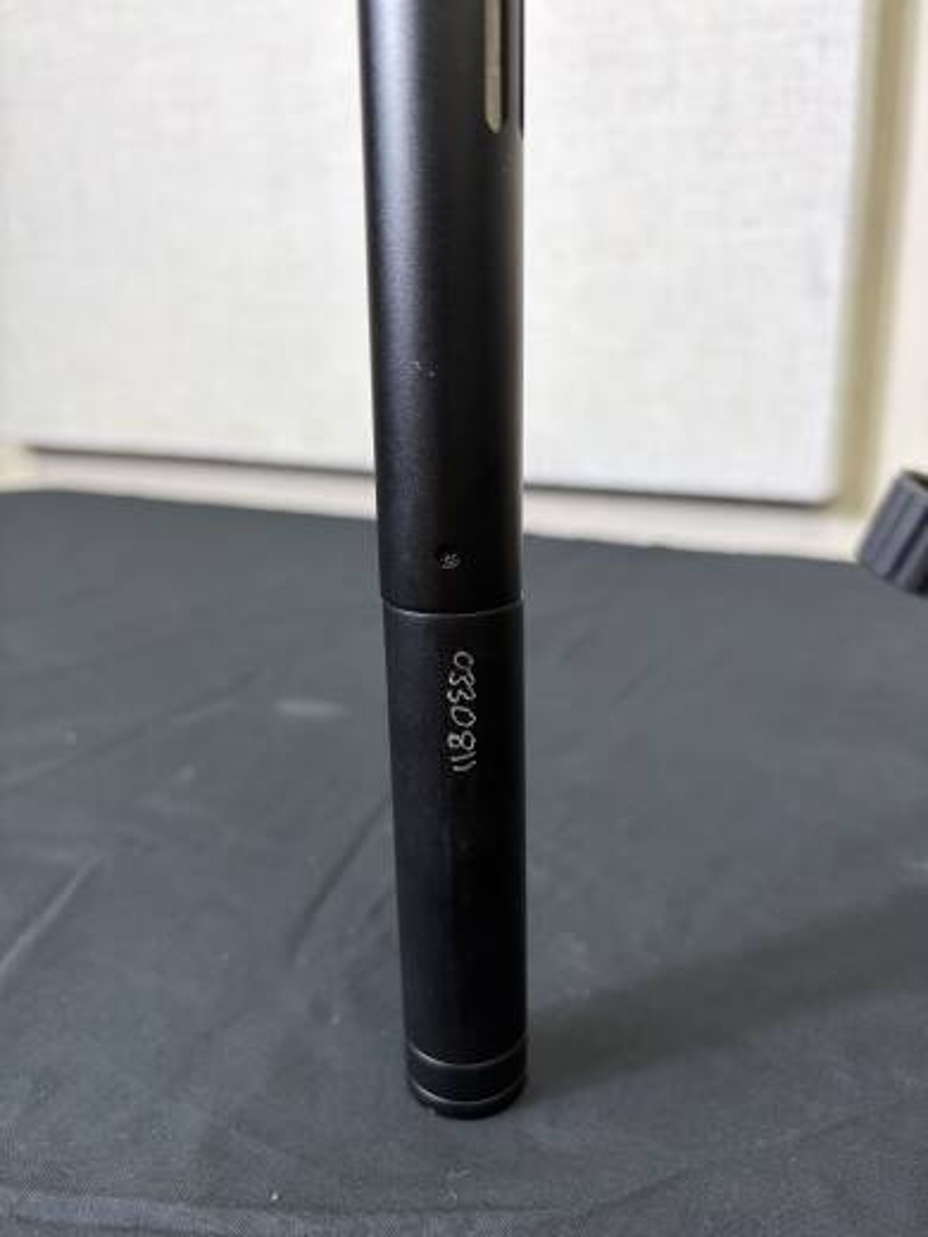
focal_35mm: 26
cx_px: 464
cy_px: 618
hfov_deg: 53.1
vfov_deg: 67.3
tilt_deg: -18.1
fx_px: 929
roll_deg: +2.0
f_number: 1.6
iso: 100
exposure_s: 1/120
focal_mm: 5.96
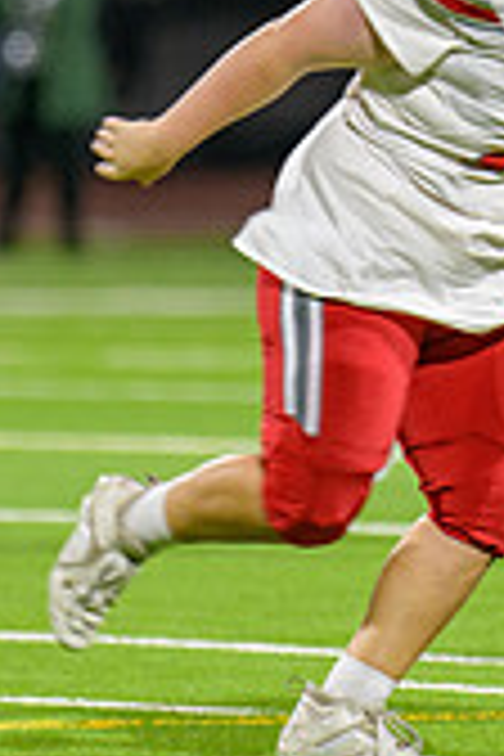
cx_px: 392
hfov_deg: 1.6
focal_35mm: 861
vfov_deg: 2.4
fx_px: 18080
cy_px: 151
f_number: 2.8
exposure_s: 1/250
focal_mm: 250
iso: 1250
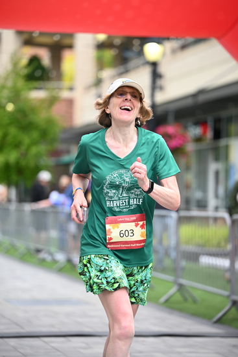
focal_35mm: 115
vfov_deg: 17.8
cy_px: 178
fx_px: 1140
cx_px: 119
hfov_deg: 11.9
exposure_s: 1/1600
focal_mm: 115
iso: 640
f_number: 2.8
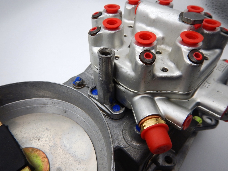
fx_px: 158
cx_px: 114
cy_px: 86
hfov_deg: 71.6
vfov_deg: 56.8
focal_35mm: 24
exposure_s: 1/400
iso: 125
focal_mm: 4.3
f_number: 2.8
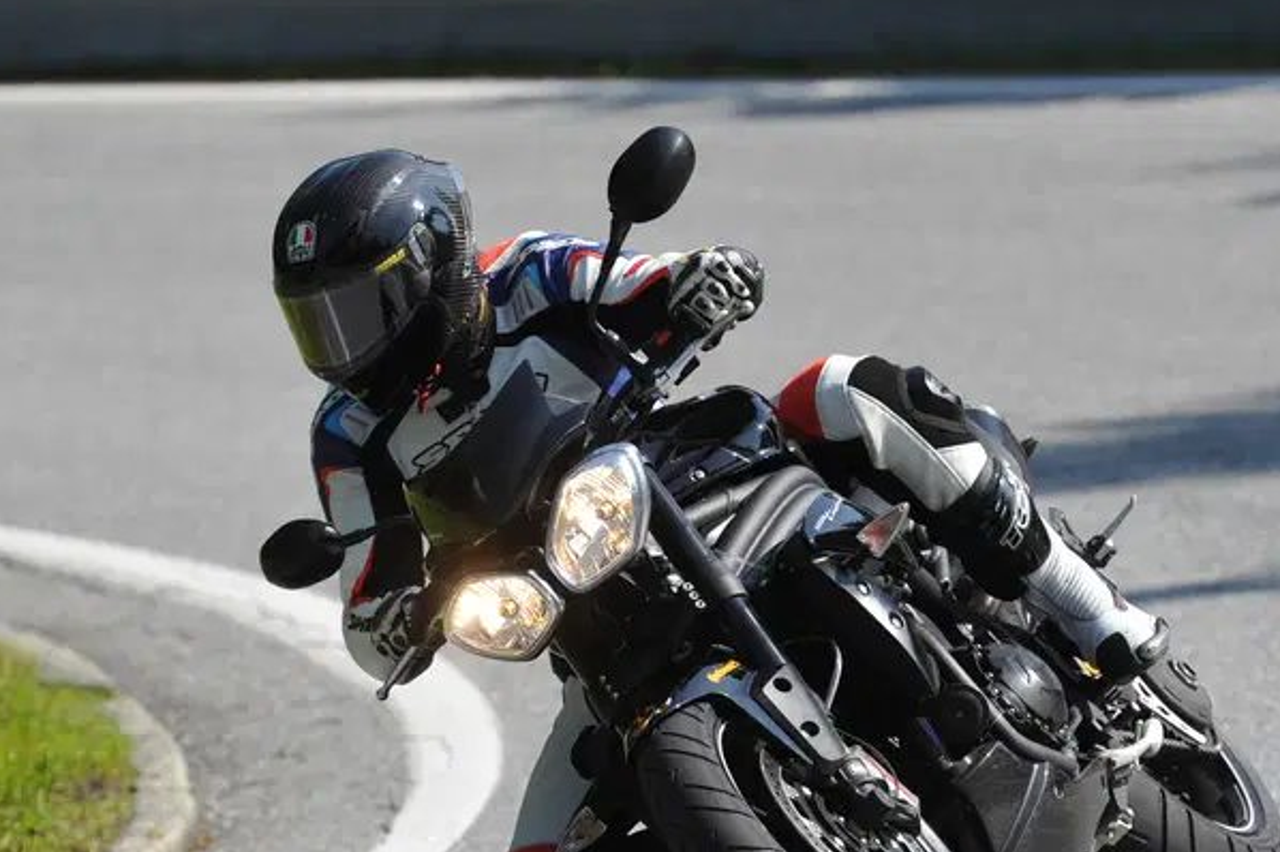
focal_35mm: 351
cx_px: 719
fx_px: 12473
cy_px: 699
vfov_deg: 3.9
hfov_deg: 5.9
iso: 800
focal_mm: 175
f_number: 4
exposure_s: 1/4000
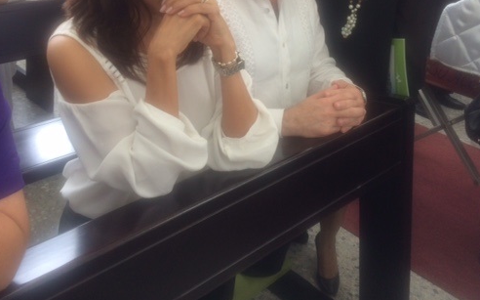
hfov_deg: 49.2
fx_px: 523
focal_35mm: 40
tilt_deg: -20.7
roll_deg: -4.0
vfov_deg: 31.3
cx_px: 214
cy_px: 72
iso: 40
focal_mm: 4.15
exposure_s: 1/60
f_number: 2.2
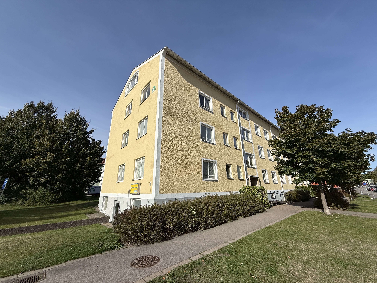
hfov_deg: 102.1
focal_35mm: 14
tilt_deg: +18.2
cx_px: 188
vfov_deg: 85.7
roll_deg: +0.5
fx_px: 152
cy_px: 142
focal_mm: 2.22
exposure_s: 1/5155
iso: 50
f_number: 2.2
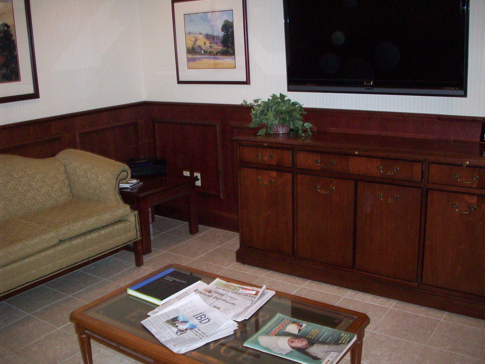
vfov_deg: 37.7
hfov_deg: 49.0
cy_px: 184
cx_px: 247
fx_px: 532
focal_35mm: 38
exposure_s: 1/64
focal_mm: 6.2
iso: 200
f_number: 2.8
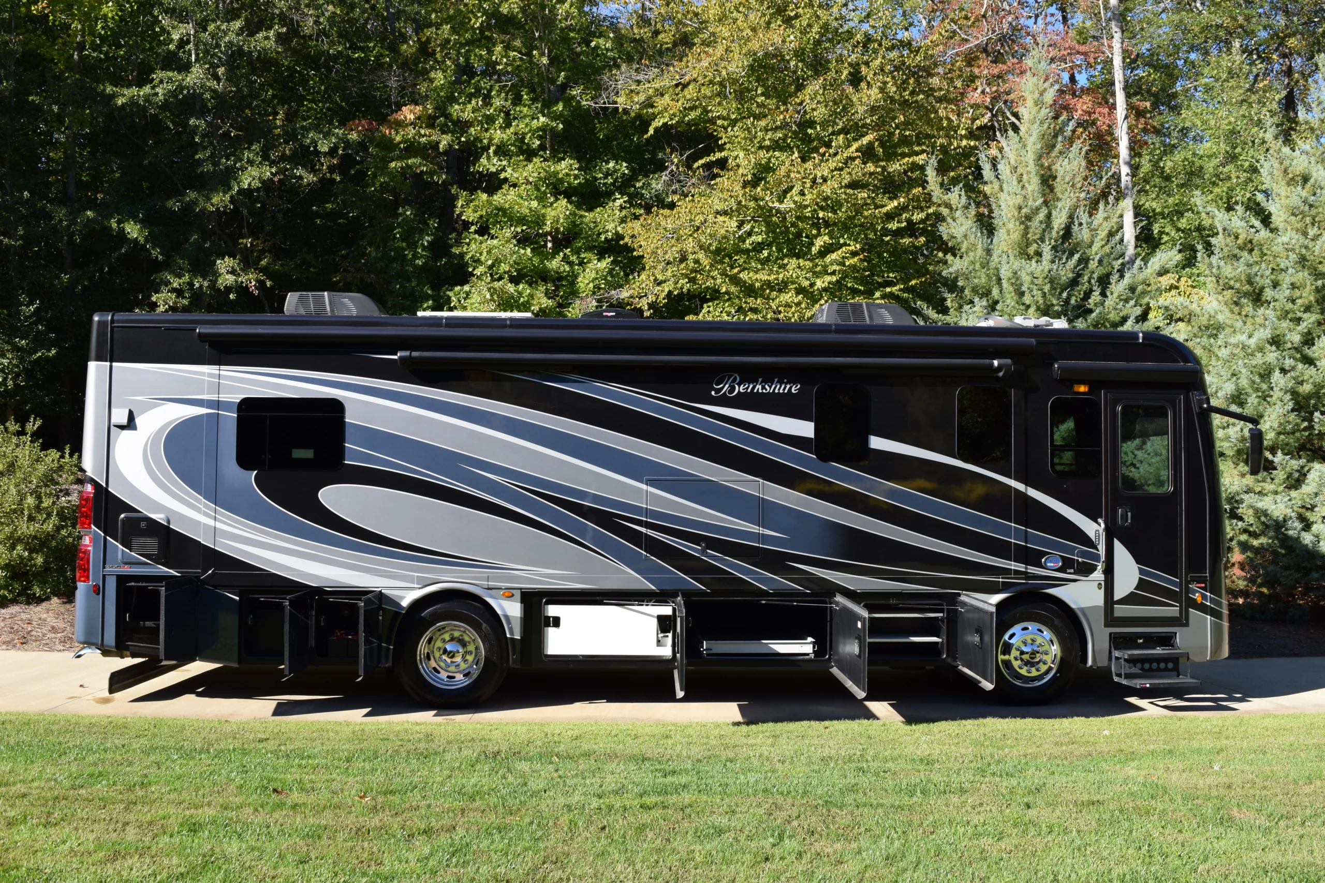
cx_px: 662
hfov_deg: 61.9
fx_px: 1104
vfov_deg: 43.6
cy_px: 442
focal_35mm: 30
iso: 220
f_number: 8
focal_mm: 20
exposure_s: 1/250
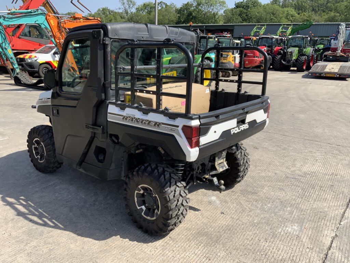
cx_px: 175
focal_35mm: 29
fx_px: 293
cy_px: 132
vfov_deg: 48.2
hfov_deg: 61.7
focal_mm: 3
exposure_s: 1/1195
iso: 16
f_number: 1.8
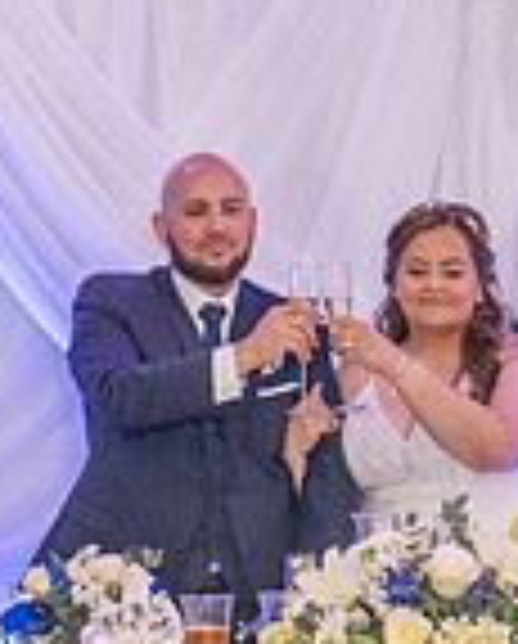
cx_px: 374
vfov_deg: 11.0
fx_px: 3267
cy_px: 844
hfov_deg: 9.1
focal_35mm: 171
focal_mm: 45
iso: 1600
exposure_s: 1/200
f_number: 4
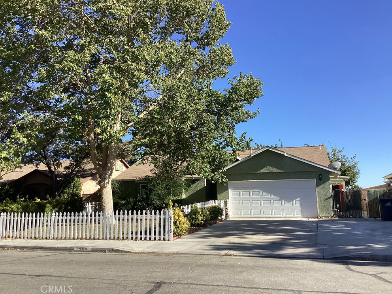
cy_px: 143
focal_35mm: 32
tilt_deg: +8.4
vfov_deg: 44.2
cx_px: 195
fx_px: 362
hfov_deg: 56.8
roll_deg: -0.9
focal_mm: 3.3
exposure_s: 1/994
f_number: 2.4
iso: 25
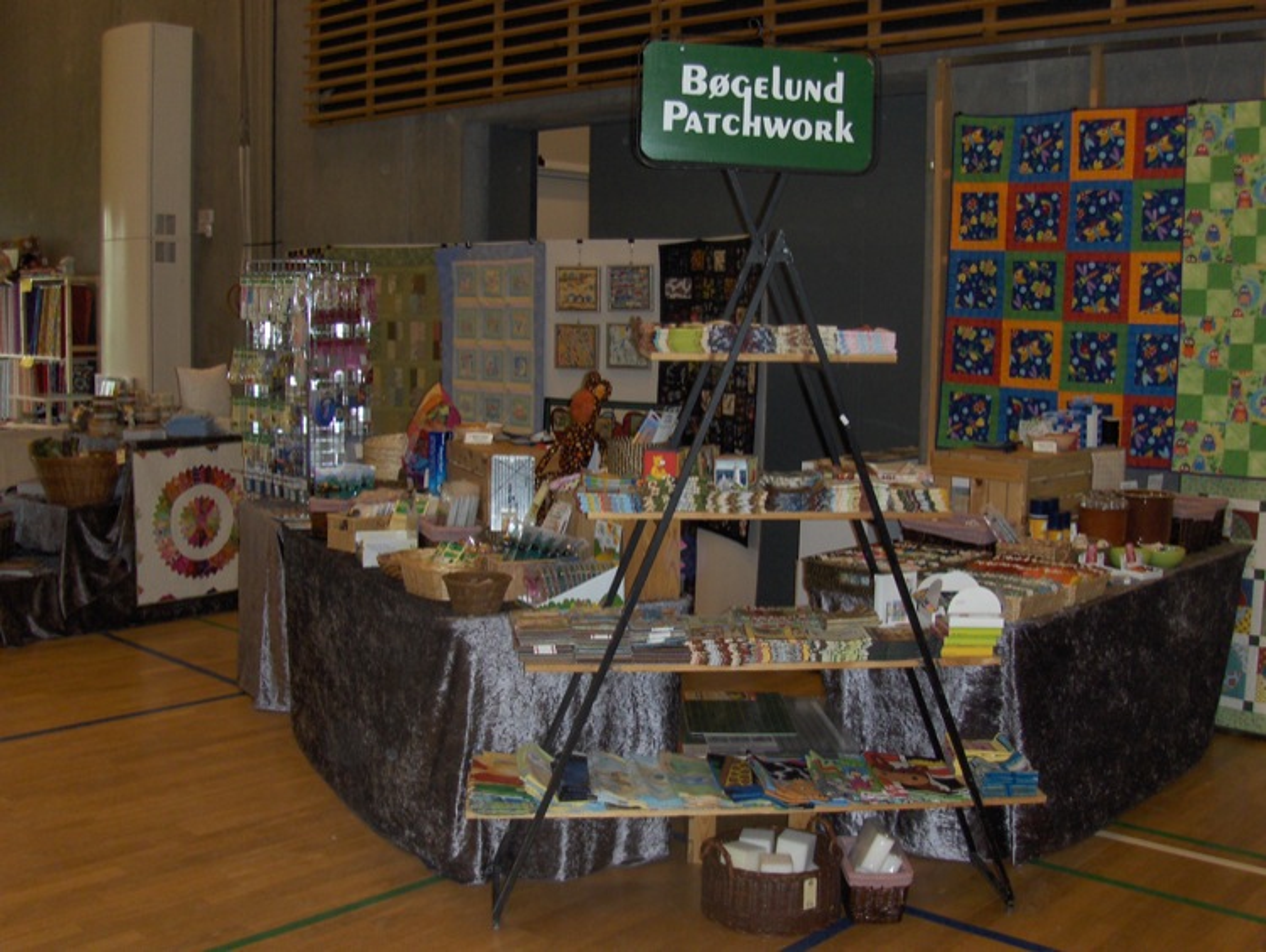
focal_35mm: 41
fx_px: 1501
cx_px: 633
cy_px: 476
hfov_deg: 45.7
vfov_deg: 35.2
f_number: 3.5
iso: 100
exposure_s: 1/60
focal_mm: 6.5
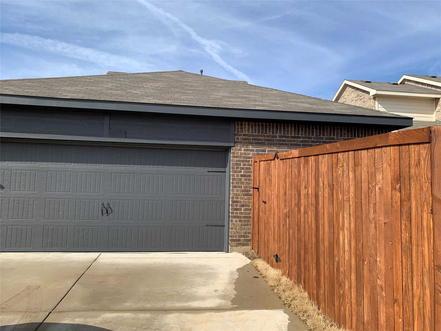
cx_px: 220
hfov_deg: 67.3
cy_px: 166
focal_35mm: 26
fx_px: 331
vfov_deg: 53.1
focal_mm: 4.25
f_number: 1.8
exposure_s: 1/2257
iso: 25
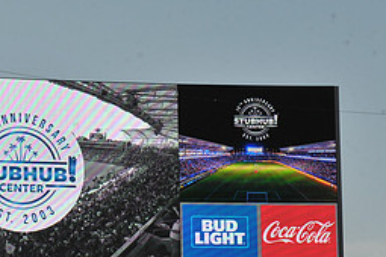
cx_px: 35
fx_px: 2487
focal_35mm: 232
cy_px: 189
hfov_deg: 8.8
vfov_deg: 5.9
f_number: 11
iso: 400
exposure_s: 1/500
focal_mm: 102
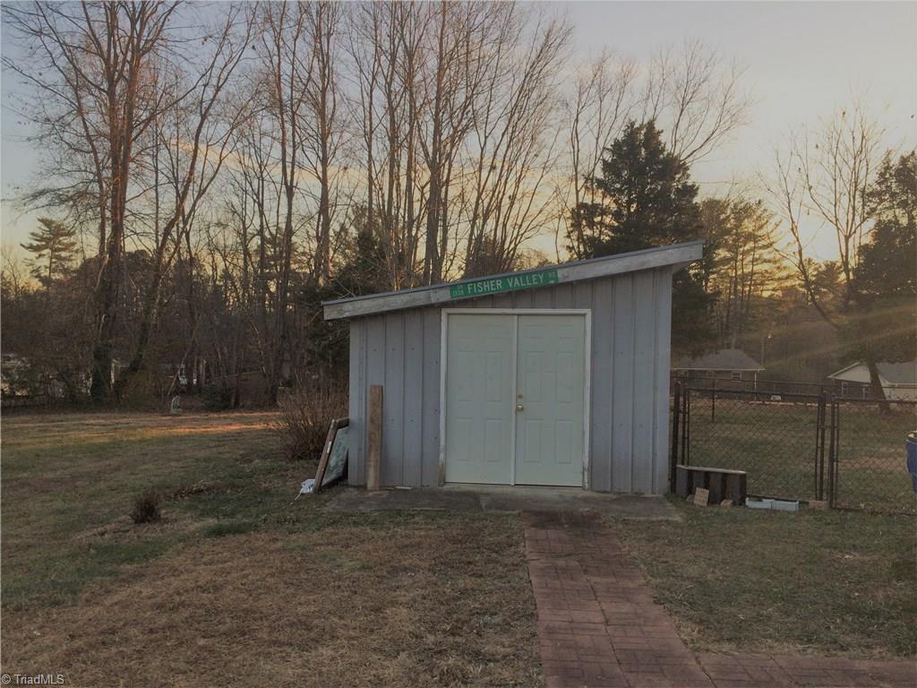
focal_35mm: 29
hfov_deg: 61.7
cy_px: 344
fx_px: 768
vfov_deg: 48.2
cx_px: 458
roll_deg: -0.3
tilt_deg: -1.2
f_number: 2.2
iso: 32
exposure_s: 1/483
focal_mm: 4.15
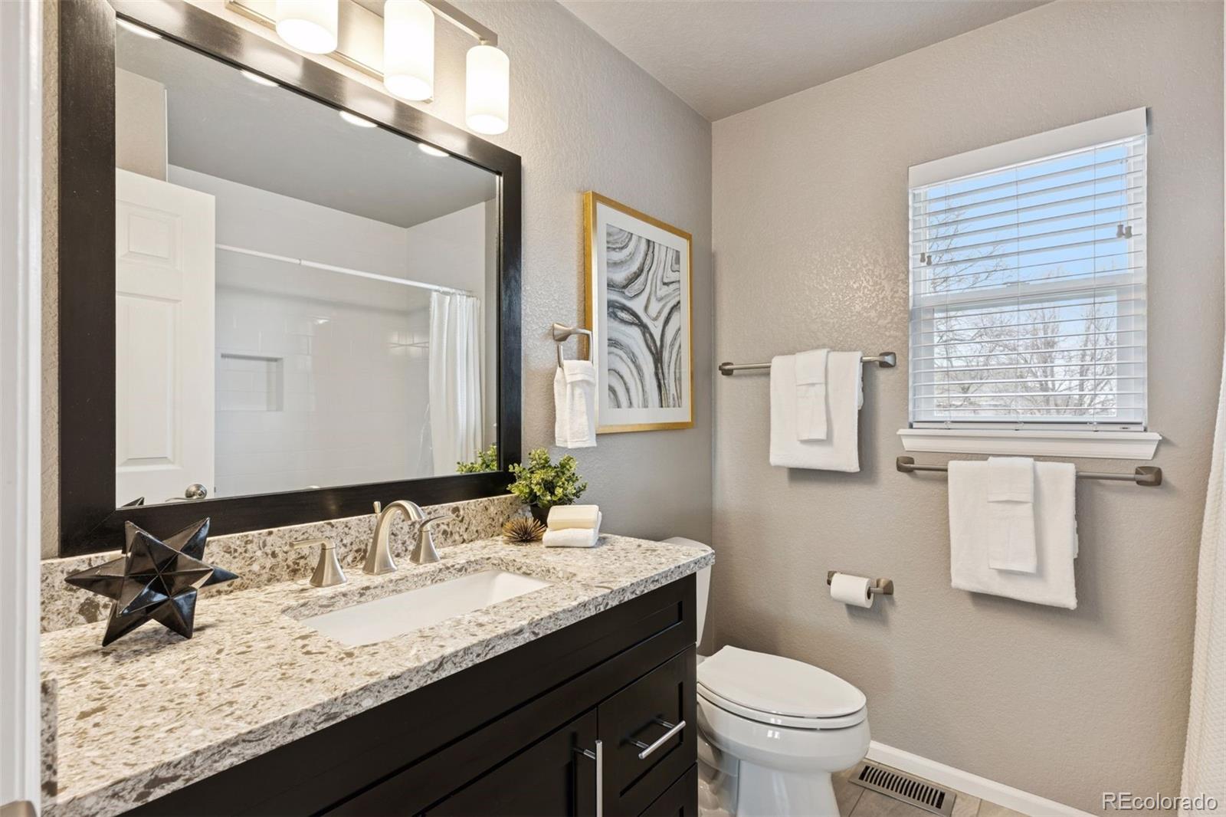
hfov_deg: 93.3
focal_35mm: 17
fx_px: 579
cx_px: 613
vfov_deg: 70.4
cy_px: 408
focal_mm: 17
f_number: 9
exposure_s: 1/15
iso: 400
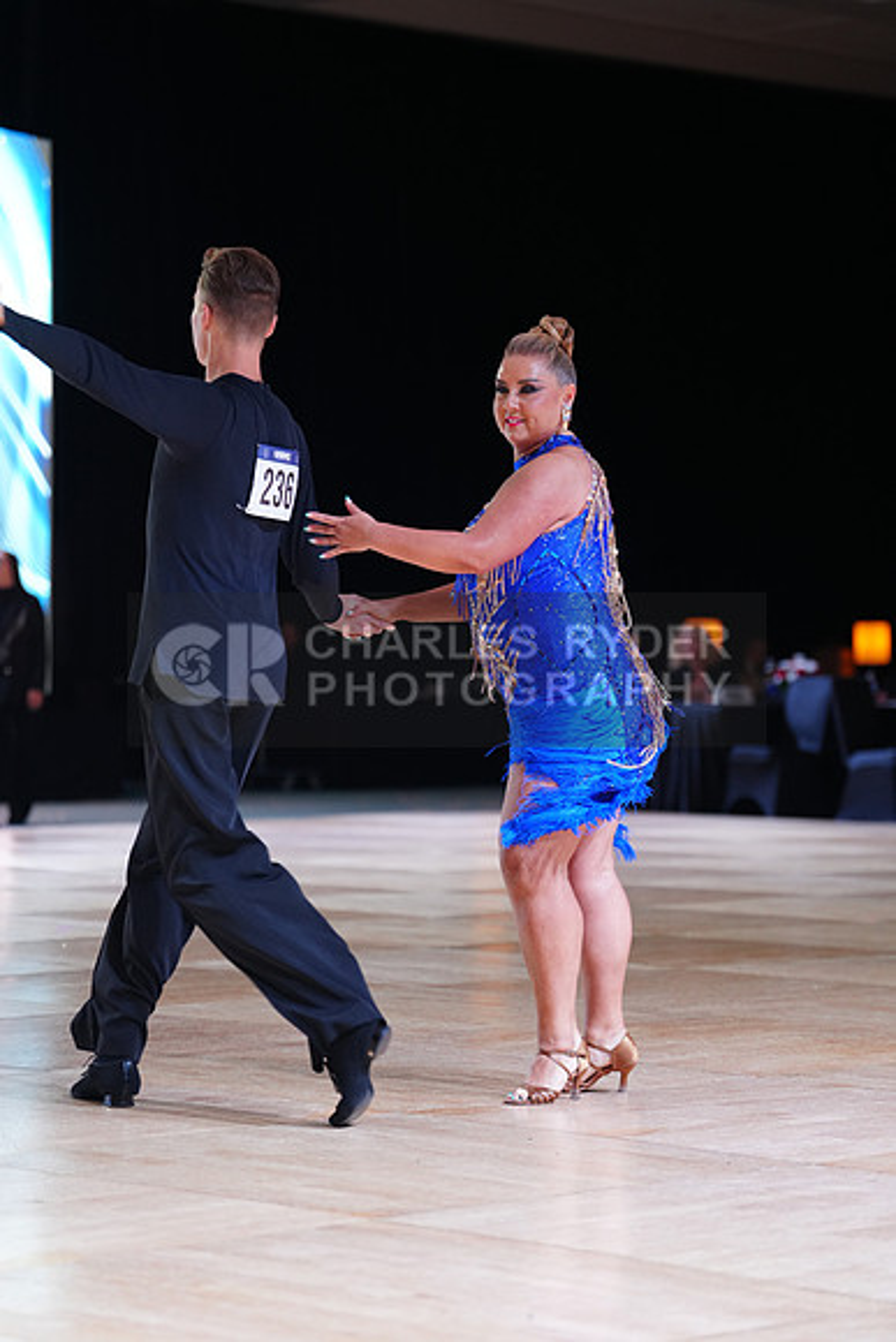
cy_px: 671
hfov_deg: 13.0
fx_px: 3917
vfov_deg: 19.5
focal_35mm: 105
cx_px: 448
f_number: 2.8
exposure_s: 1/400
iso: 1000
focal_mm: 105
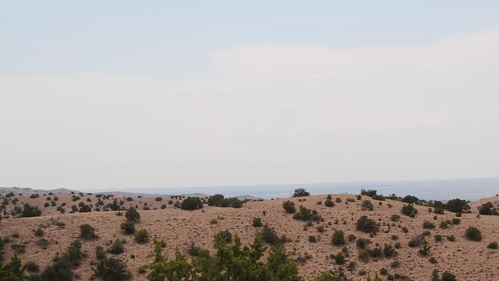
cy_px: 263
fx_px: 993
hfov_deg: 28.0
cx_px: 339
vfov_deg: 15.9
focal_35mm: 75
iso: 20
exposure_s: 1/3042
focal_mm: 5.4
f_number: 1.8
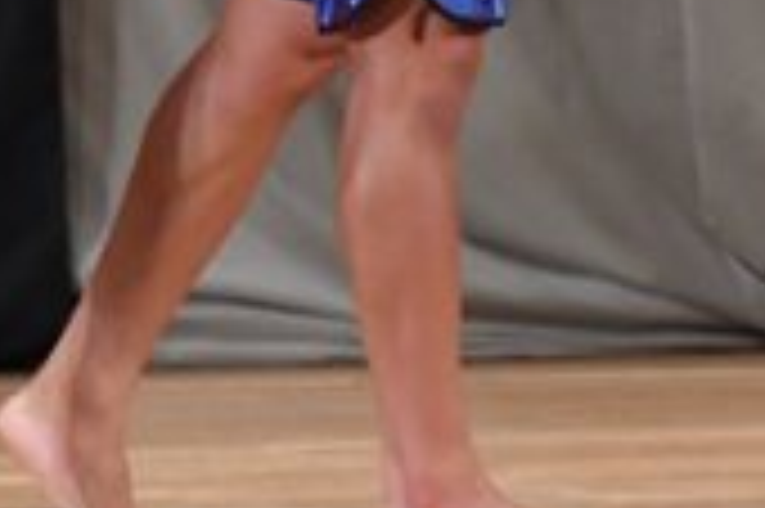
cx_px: 1609
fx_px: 23203
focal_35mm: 1093
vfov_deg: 1.3
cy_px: -423
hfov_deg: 1.9
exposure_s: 1/400
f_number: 5.6
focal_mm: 160
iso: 3200
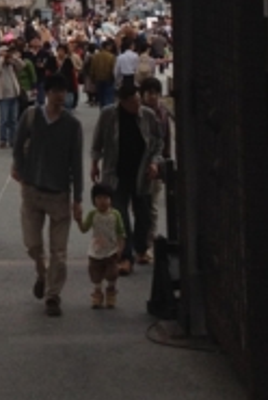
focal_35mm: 157
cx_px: -91
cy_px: -132
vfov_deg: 12.6
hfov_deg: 8.6
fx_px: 1747
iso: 64
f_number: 2.4
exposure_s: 1/1062
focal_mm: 4.28
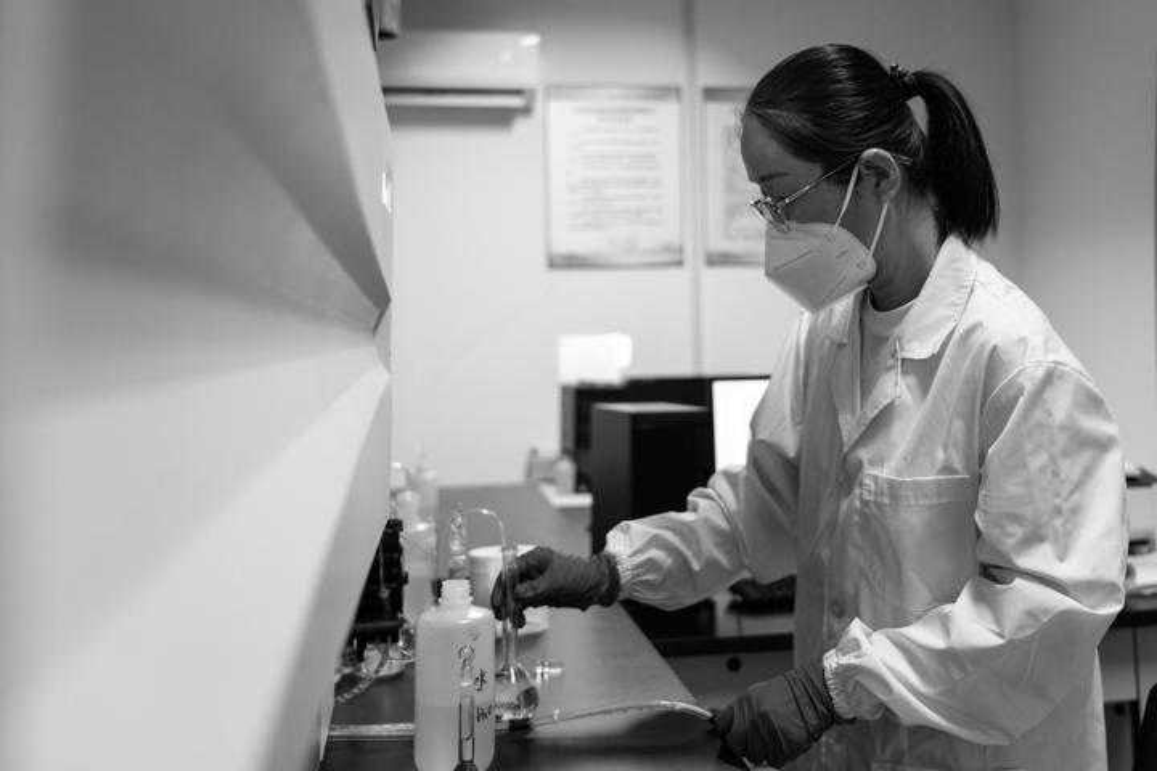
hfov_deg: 48.5
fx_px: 1285
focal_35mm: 40
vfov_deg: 33.4
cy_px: 386
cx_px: 578
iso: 1250
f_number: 4
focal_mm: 40
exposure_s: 1/50
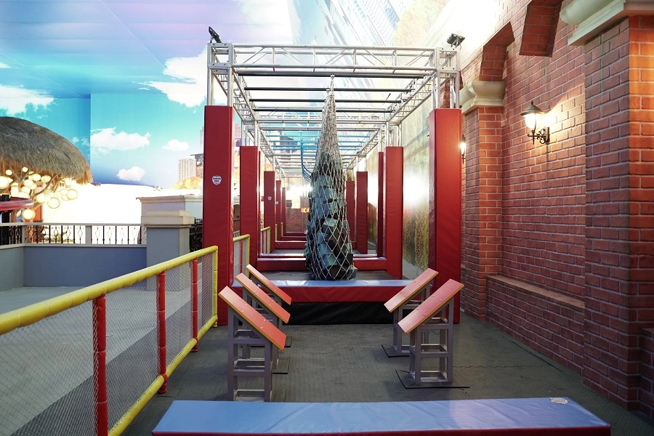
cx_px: 327
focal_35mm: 30
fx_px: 545
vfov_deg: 43.6
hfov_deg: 61.9
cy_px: 218
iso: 2000
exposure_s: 1/50
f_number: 2.8
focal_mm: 30
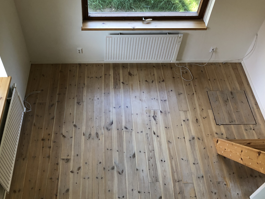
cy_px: 66
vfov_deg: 35.6
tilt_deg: -48.9
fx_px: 306
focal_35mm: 40
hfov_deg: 46.6
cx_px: 108
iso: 32
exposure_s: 1/30
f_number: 1.8
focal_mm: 4
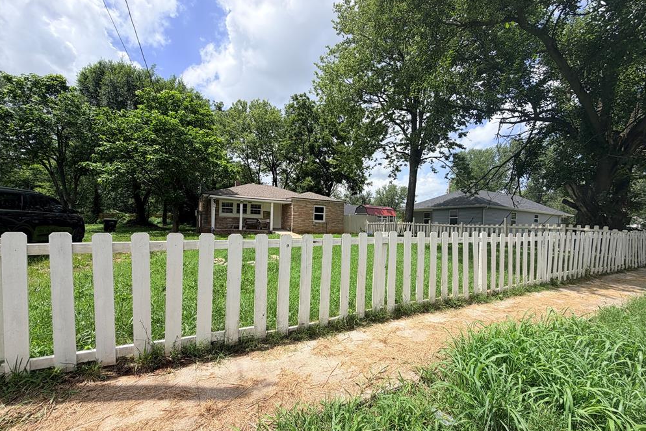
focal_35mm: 15
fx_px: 269
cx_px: 331
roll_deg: -2.8
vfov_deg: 77.3
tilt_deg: +0.5
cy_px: 227
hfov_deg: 100.4
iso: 20
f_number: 2.2
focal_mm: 2.22
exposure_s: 1/820
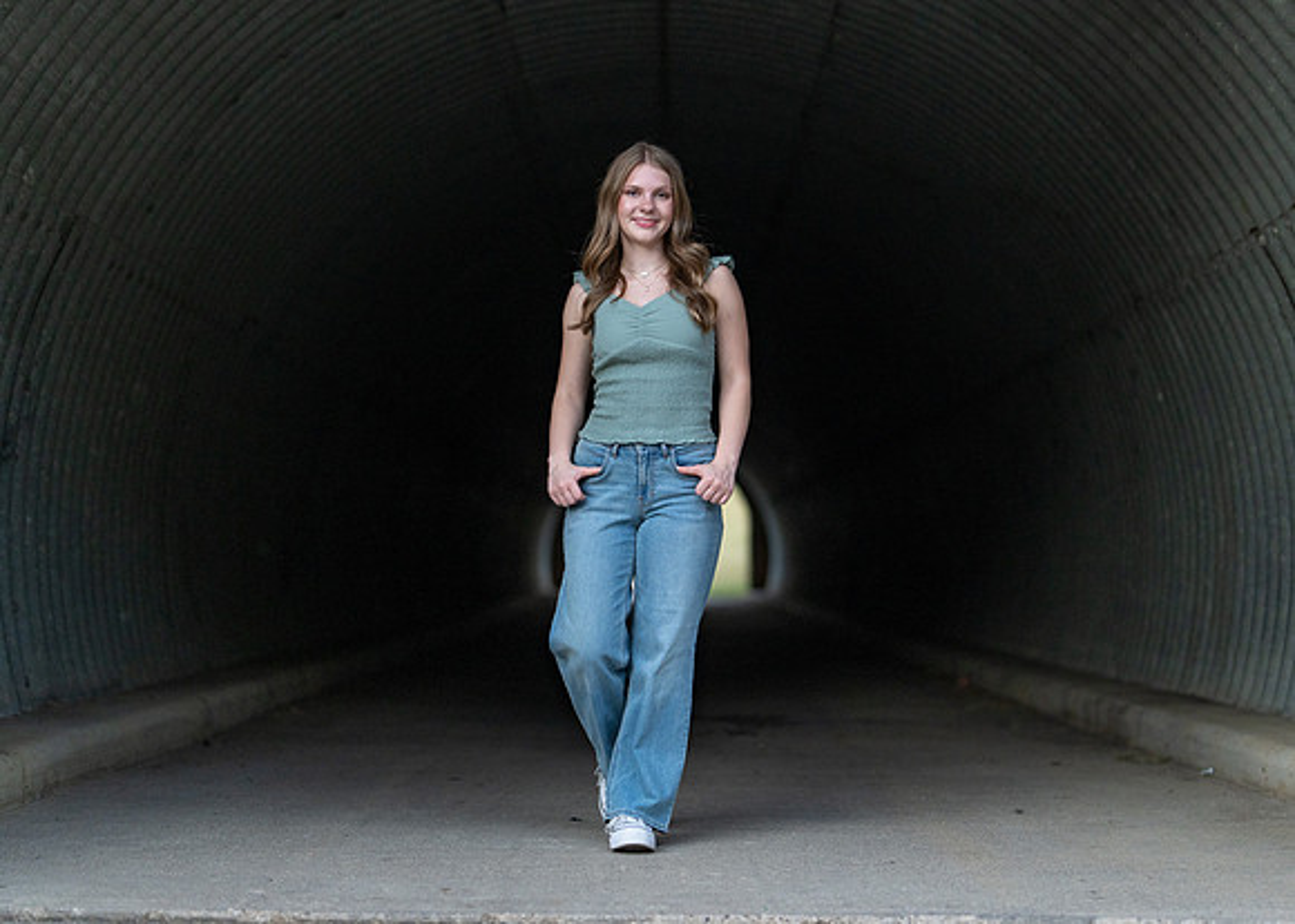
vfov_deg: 22.8
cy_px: 470
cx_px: 670
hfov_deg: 31.6
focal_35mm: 62
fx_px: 2288
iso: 640
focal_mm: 50
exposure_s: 1/800
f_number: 1.2
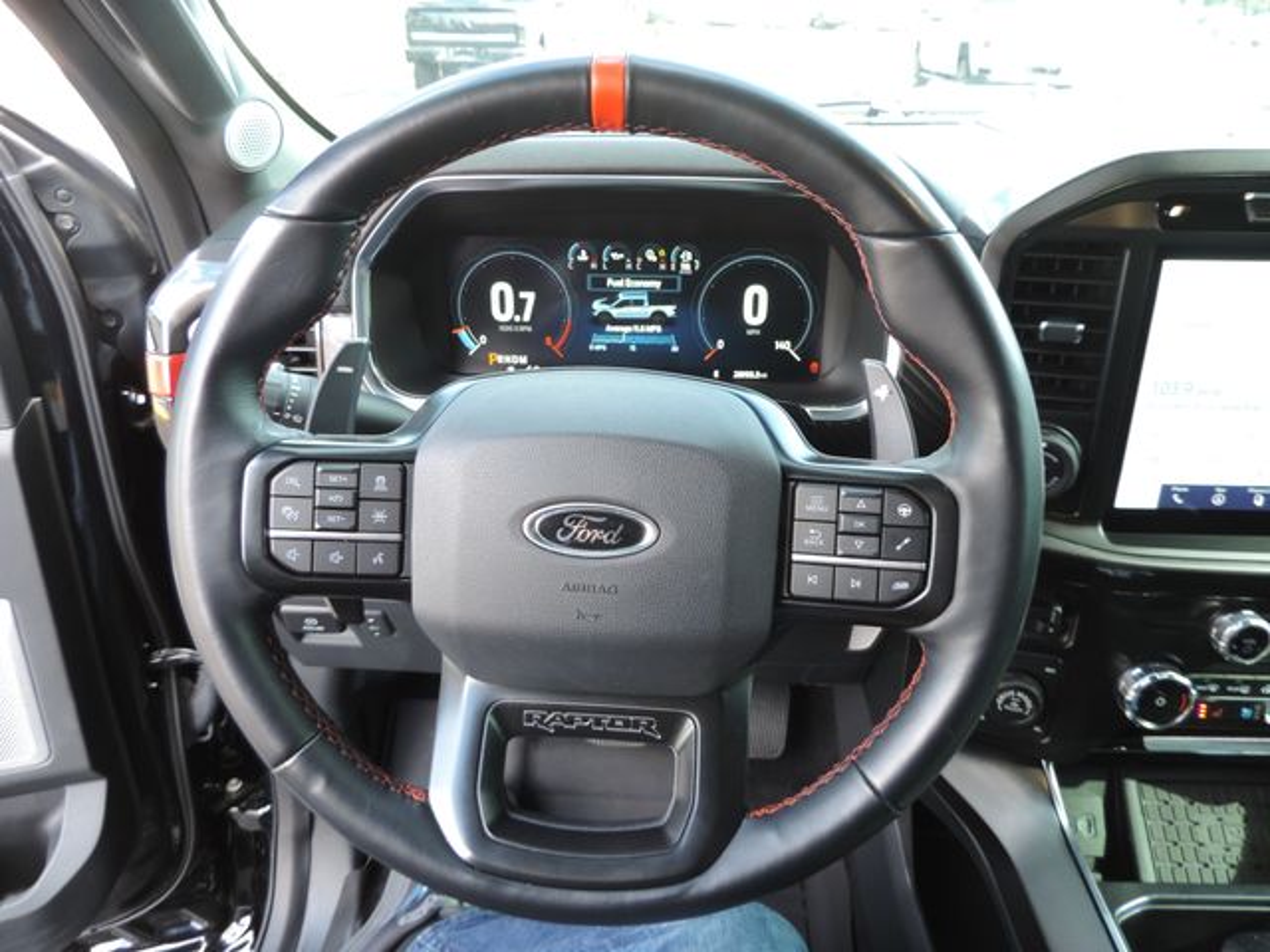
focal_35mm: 24
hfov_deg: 71.6
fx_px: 881
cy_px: 476
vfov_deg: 56.8
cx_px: 635
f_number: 3
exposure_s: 1/30
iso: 160
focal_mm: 4.3
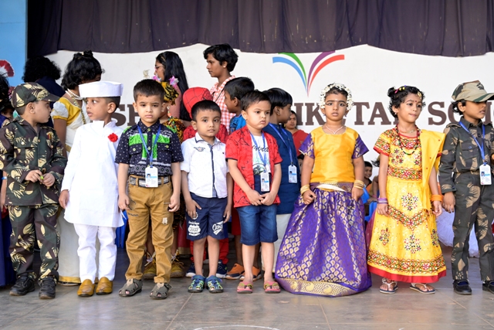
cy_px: 165
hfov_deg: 48.4
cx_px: 247
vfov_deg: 33.4
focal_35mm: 40
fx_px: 549
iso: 800
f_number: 5.6
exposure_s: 1/160
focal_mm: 40
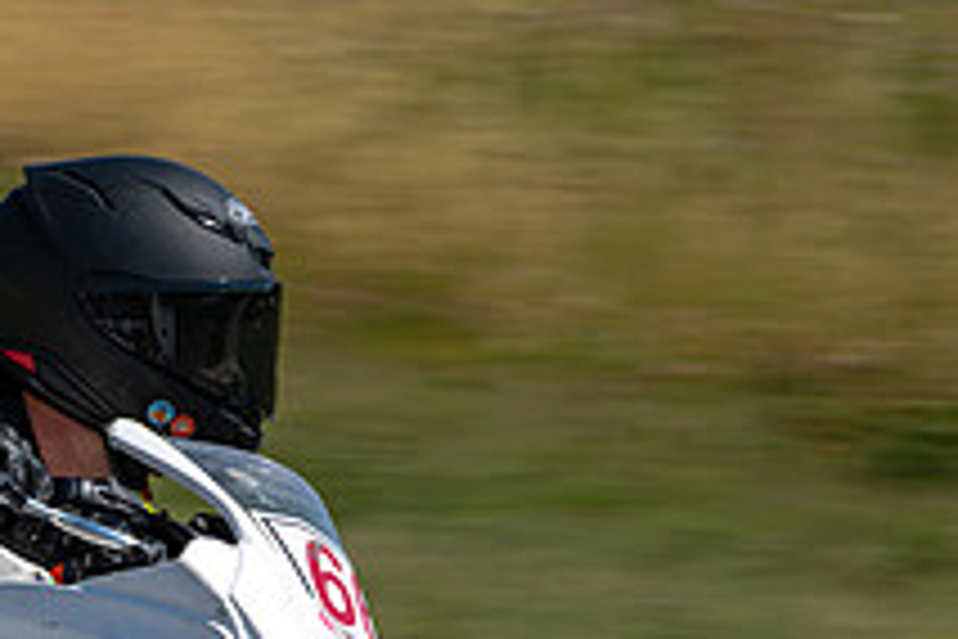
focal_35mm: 636
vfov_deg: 2.2
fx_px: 16923
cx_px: 140
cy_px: 659
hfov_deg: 3.2
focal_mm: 200
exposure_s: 1/200
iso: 72
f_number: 13
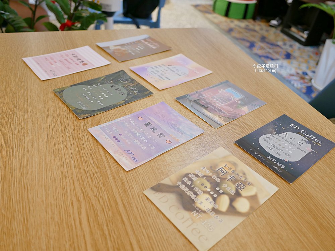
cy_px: 126
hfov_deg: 63.4
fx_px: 271
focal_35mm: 28
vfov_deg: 49.8
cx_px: 168
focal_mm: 14
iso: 320
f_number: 2.5
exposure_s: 1/60
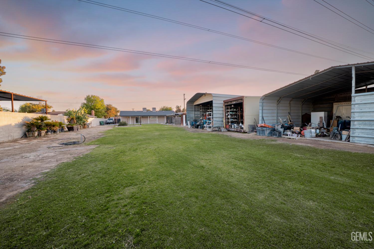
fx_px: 125
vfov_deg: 90.0
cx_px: 187
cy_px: 124
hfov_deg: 112.6
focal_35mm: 12
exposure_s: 1/160
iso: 200
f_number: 9
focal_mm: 12
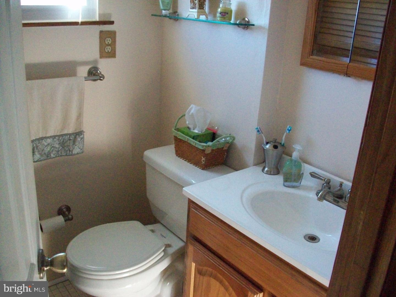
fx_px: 389
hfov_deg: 54.0
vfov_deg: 41.8
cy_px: 148
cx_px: 198
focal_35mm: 34
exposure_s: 1/125
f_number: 2.8
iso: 530
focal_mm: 5.7
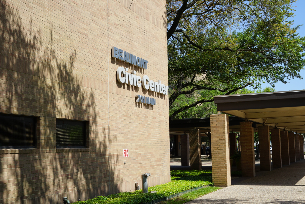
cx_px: 152
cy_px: 102
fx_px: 424
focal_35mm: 50
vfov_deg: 27.0
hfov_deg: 39.6
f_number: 10
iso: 100
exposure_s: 1/160
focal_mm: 50
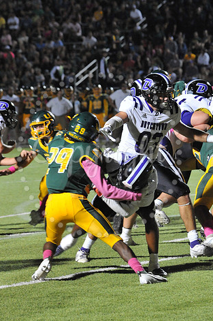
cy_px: 154
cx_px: 99
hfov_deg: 5.9
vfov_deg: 8.8
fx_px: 2081
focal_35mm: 234
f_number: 7.1
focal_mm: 190
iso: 6400
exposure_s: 1/200
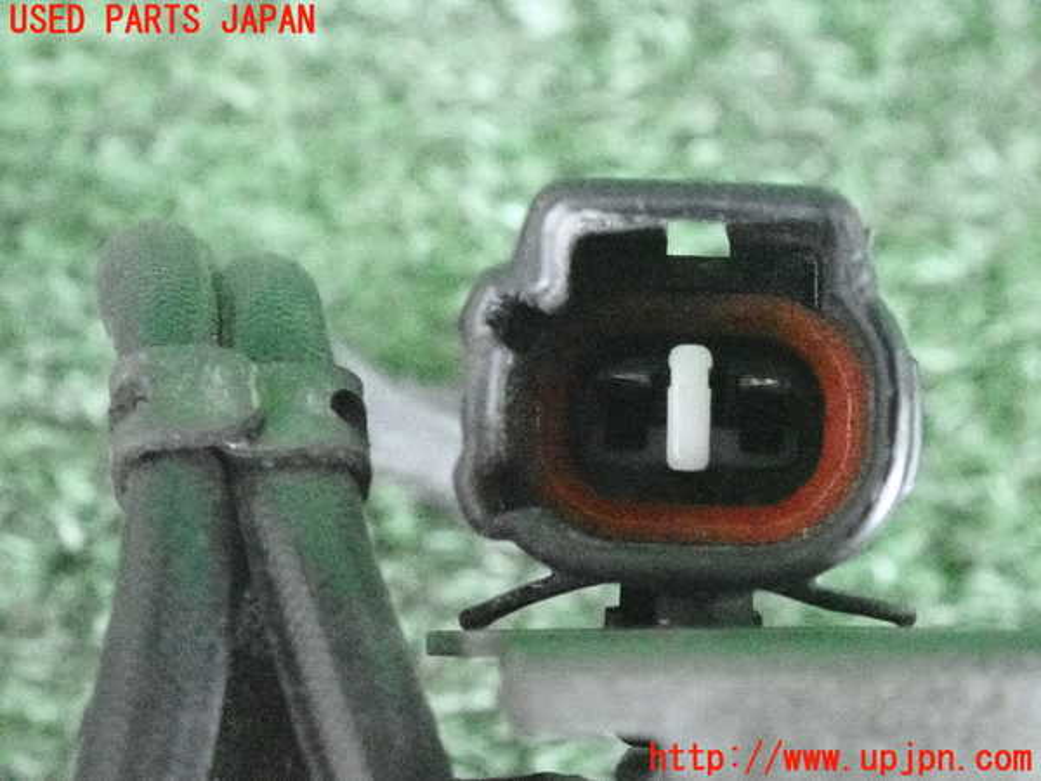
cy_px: 390
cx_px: 520
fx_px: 2646
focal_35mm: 88
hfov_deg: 22.3
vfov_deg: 16.8
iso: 12800
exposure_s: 1/125
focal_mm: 15.66
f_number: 4.5
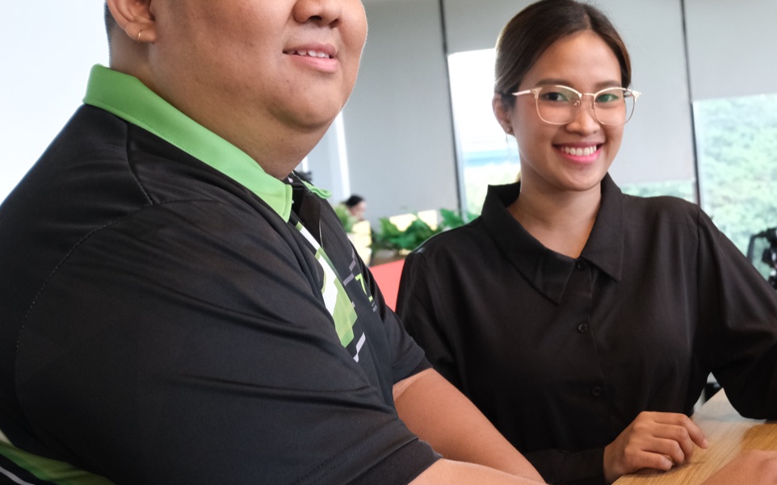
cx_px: 594
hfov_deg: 32.8
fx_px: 1292
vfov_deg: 21.3
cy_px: 236
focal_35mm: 61
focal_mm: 24
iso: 2500
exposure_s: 1/125
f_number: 5
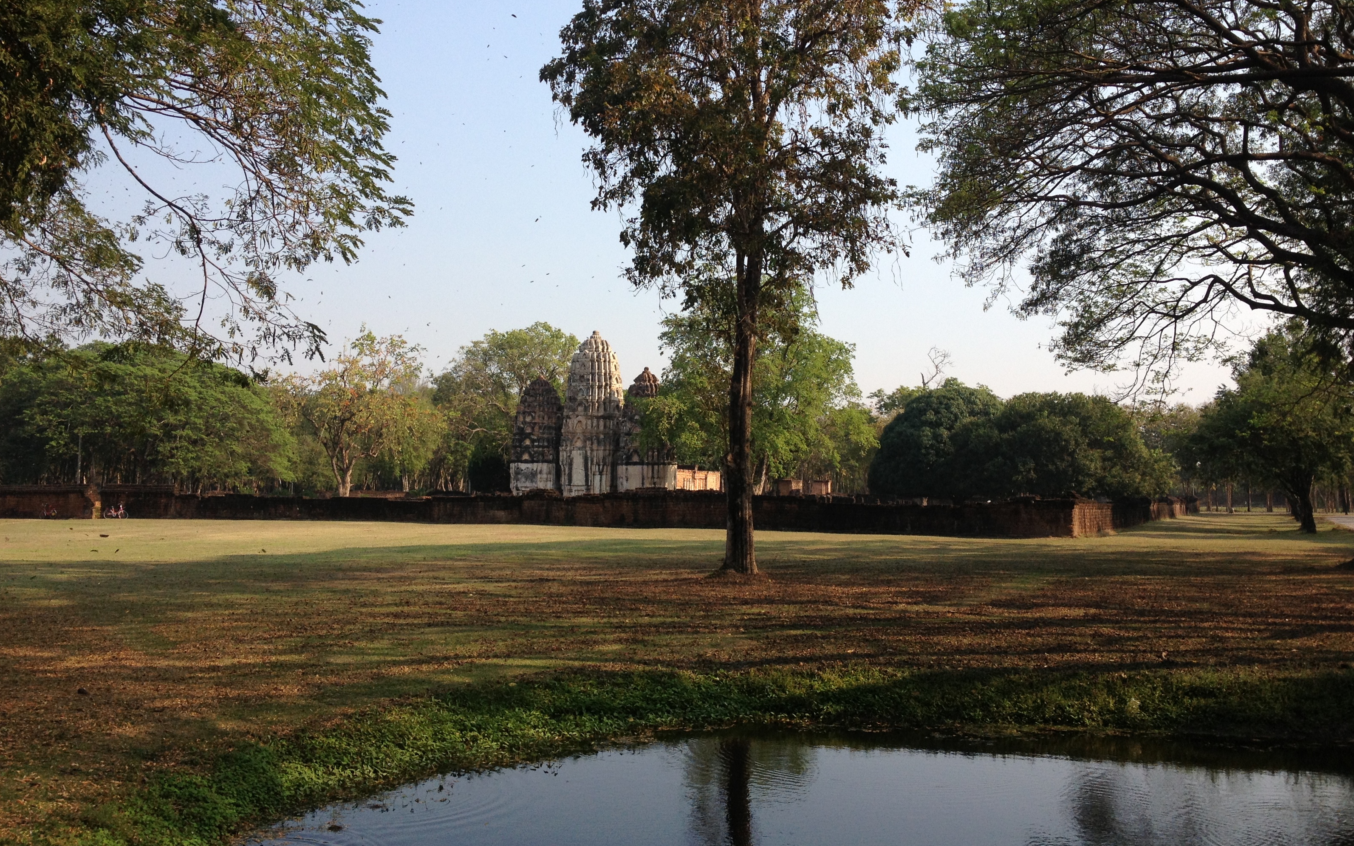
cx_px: 691
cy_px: 353
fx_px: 1402
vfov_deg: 33.5
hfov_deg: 51.5
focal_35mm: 38
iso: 50
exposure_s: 1/1042
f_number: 2.4
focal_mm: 4.28
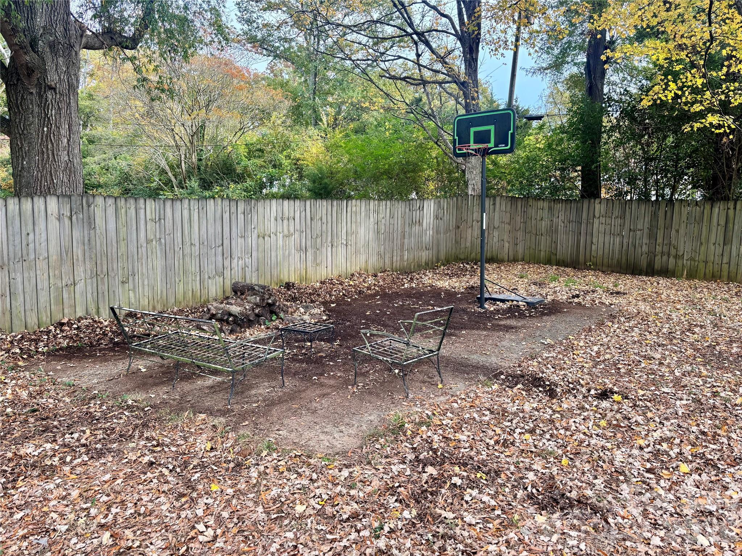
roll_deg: -0.1
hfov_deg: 67.3
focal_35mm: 26
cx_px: 371
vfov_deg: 53.1
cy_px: 278
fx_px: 557
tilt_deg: -8.3
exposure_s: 1/197
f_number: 1.6
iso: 40
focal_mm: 5.96
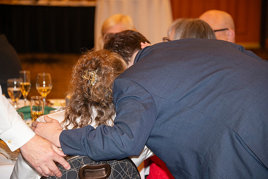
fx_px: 1080
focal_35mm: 145
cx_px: 134
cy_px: 90
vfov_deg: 9.5
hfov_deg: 14.2
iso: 2000
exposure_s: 1/60
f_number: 5.6
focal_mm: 145
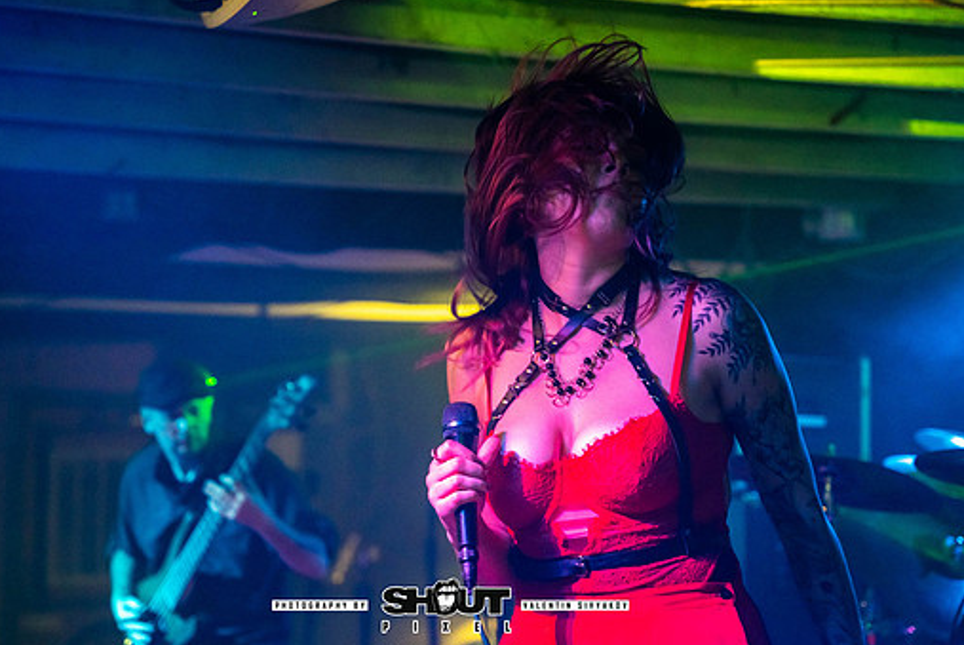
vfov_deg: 17.1
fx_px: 2144
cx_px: 451
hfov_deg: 25.3
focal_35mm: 80
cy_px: 298
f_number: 2.8
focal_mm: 70
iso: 3200
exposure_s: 1/250
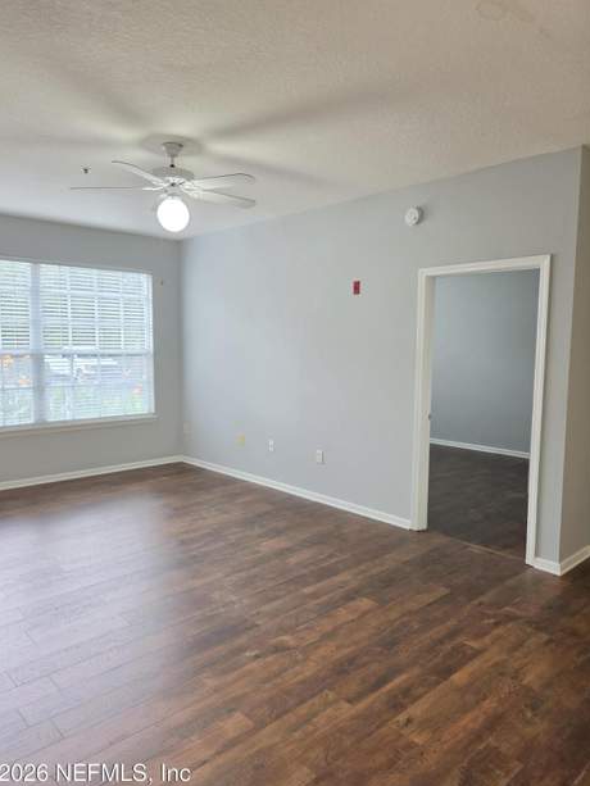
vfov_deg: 71.6
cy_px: 400
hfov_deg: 56.8
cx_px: 286
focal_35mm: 24
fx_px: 545
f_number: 1.8
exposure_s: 1/120
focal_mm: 5.4
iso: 320
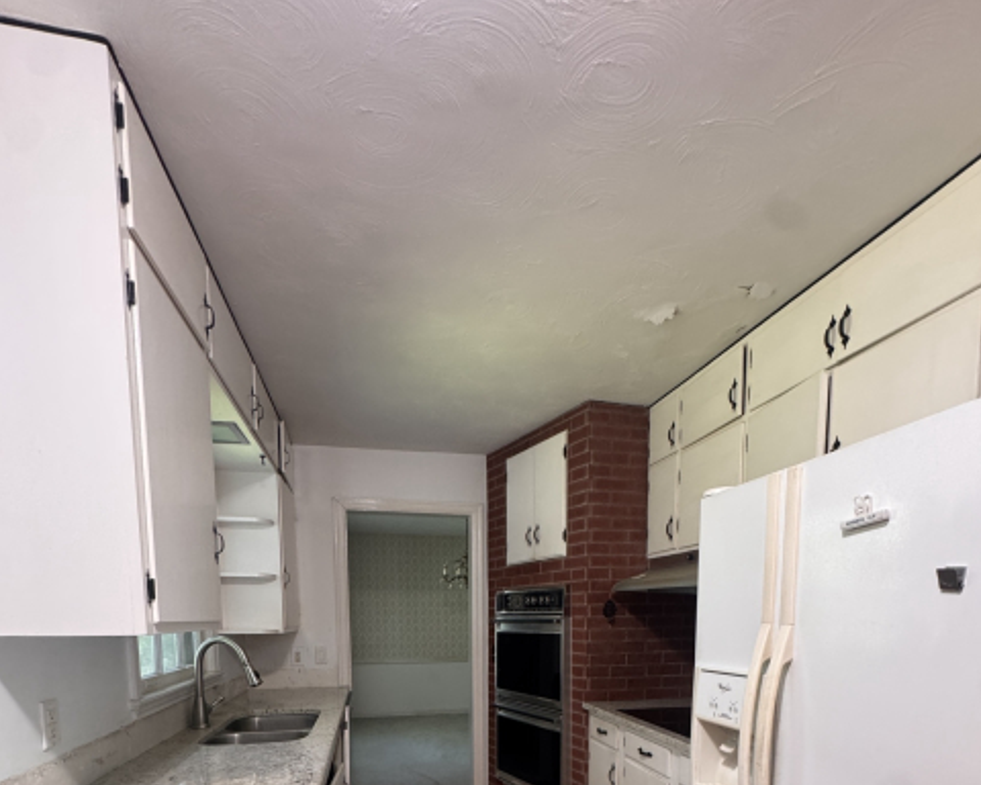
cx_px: 488
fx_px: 552
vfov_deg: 62.1
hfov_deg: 83.3
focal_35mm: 19
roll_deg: +0.5
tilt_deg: -2.0
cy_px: 674
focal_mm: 2.22
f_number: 2.2
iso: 320
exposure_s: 1/60
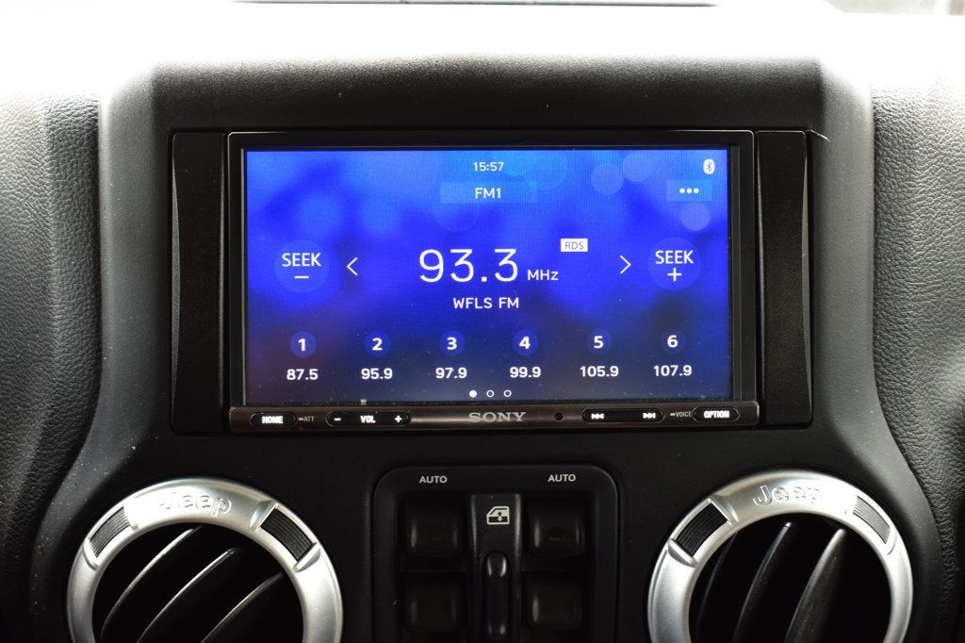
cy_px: 322
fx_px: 1246
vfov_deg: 28.9
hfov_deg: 42.3
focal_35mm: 46
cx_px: 482
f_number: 6.3
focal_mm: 31
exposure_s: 1/20
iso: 400
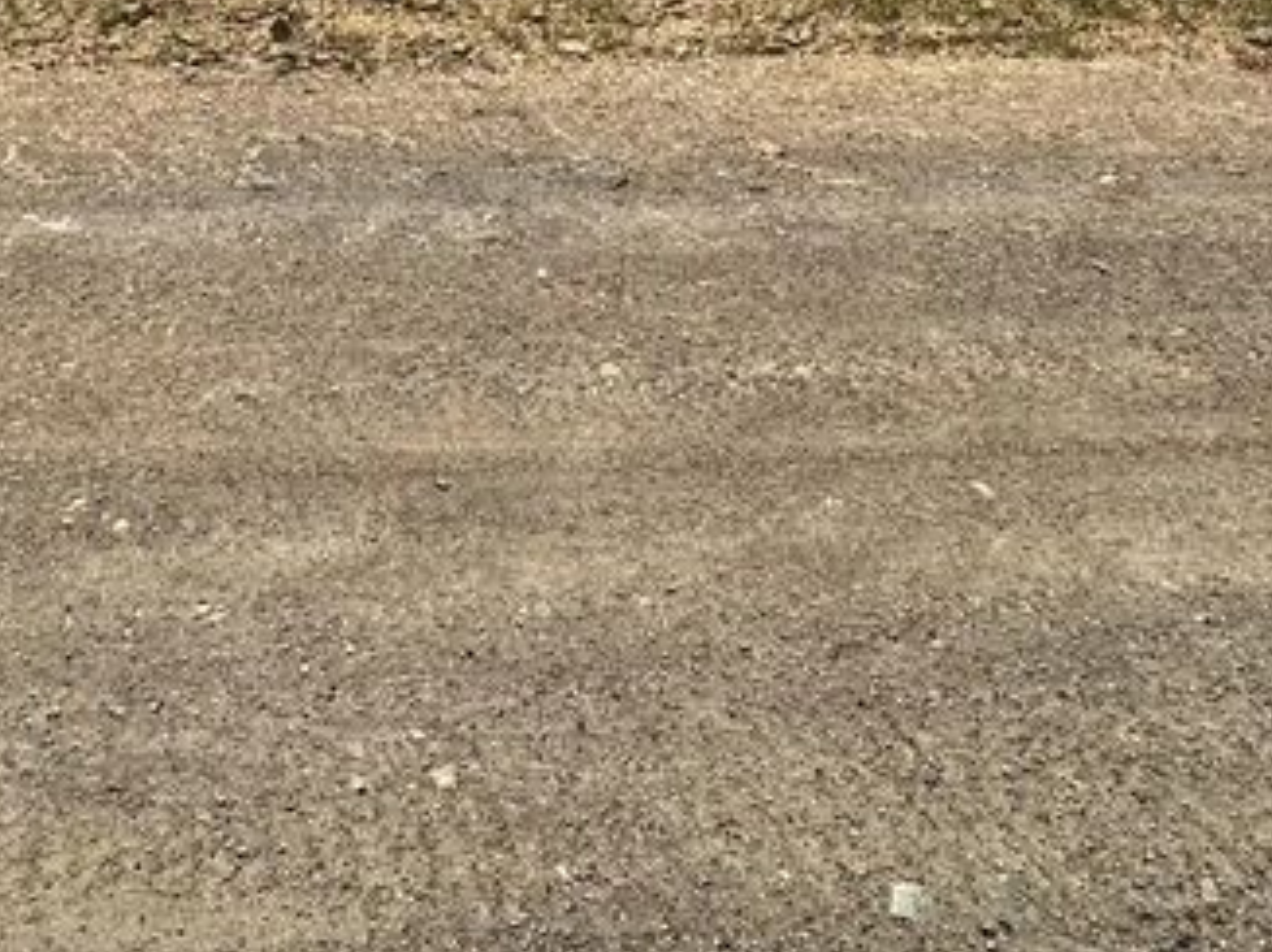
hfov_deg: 42.3
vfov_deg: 27.9
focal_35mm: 44
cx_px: 402
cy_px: -250
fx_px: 1616
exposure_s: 1/2959
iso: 50
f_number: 2.2
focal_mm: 2.22
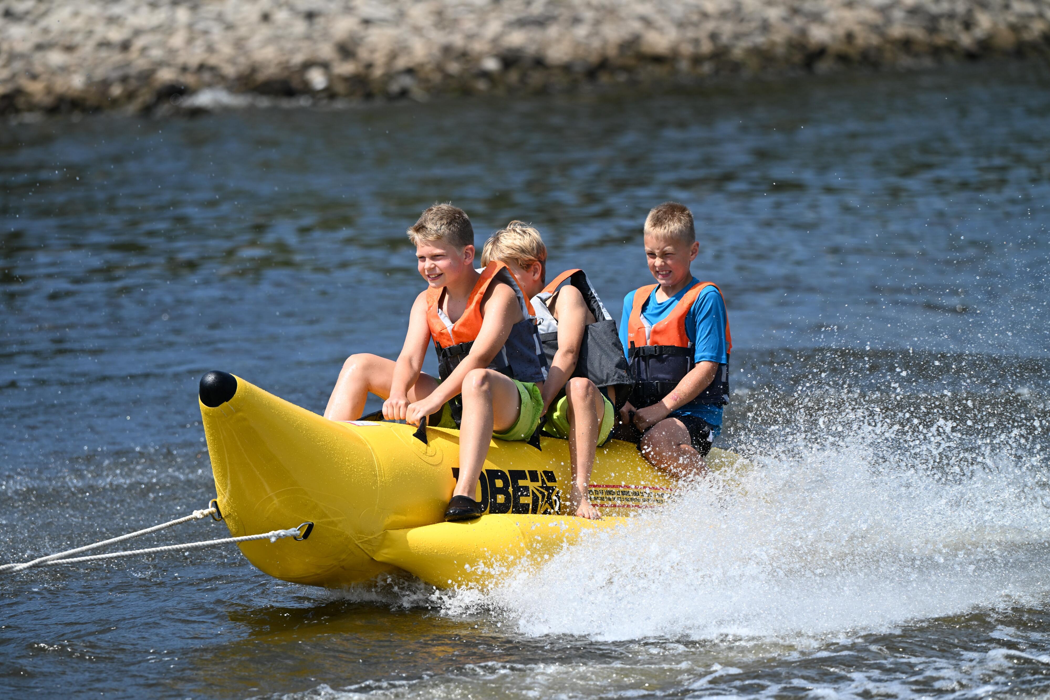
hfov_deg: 5.3
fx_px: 11374
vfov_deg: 3.5
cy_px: 350
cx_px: 525
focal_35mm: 390
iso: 220
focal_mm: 390
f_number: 6
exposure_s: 1/1000
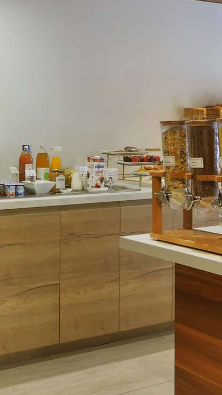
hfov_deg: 22.1
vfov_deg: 39.1
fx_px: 555
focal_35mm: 53
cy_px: 165
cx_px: 25
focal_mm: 12
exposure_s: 1/15
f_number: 5
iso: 400
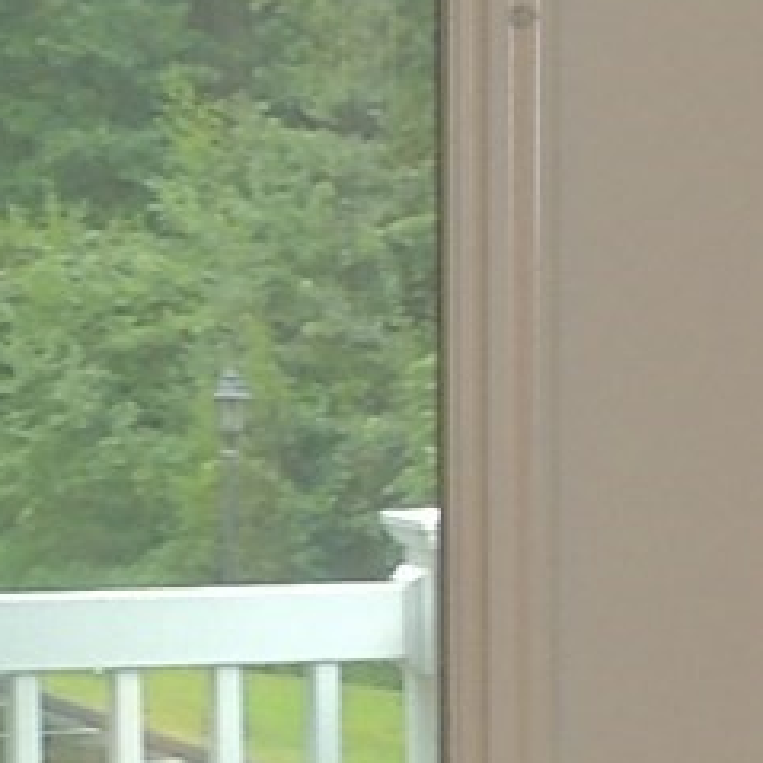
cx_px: 750
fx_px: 4539
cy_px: 731
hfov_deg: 9.5
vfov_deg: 9.6
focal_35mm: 182
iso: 160
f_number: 3
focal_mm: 4.3
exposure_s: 1/40
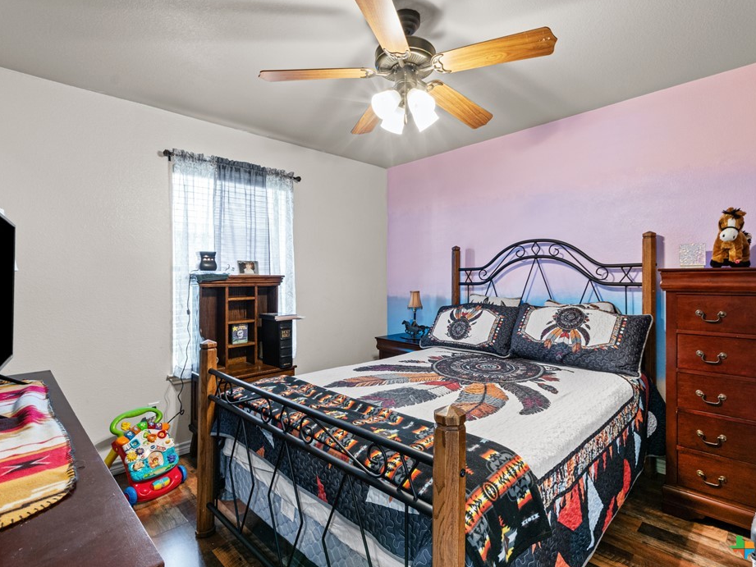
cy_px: 279
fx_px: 371
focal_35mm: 17
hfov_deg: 90.9
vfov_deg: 74.7
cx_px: 404
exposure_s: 2
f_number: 11
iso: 200
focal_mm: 10
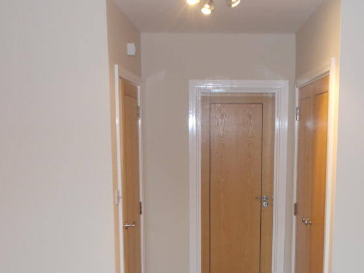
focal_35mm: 46
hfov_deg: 41.0
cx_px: 224
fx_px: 484
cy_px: 199
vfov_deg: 31.0
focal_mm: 4.6
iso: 200
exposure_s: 1/25
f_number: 3.2
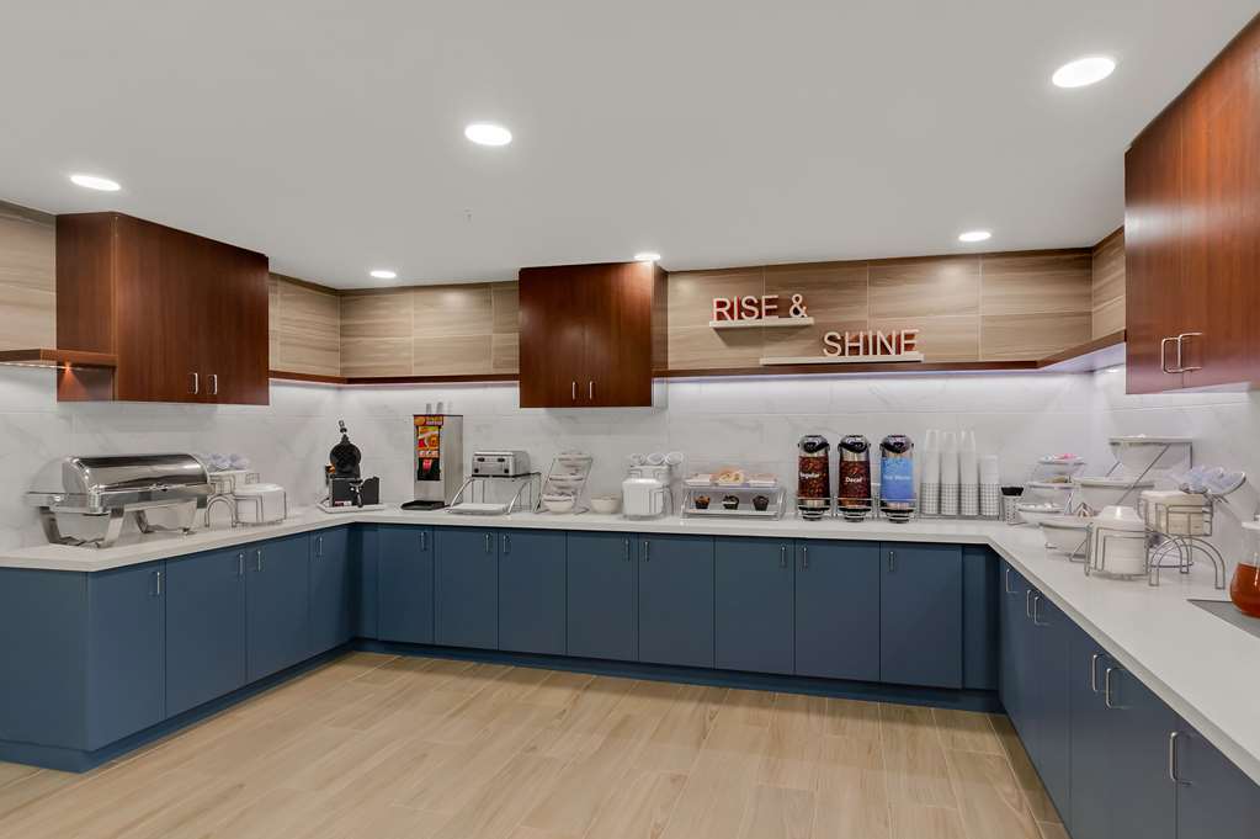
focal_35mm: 16
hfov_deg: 95.0
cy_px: 420
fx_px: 577
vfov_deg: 72.0
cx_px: 630
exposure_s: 1/5
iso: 320
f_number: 7.1
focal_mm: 11
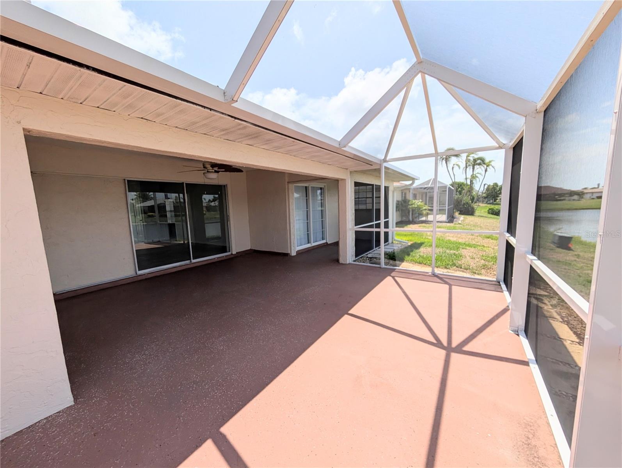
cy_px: 234
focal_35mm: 12
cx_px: 311
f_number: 1.7
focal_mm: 2.02
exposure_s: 1/2660
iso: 52
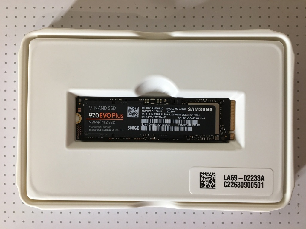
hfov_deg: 61.7
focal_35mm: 29
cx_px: 153
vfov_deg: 48.2
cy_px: 114
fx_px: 256
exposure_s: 1/17
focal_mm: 4.15
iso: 32
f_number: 2.2
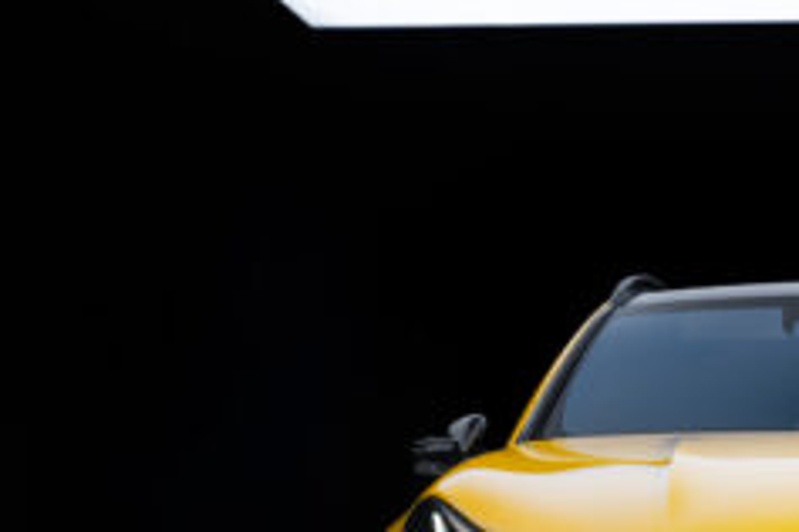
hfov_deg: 16.4
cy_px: 588
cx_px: 841
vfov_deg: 11.1
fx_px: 2708
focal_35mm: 122
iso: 100
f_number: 4.5
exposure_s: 1/20
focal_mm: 50
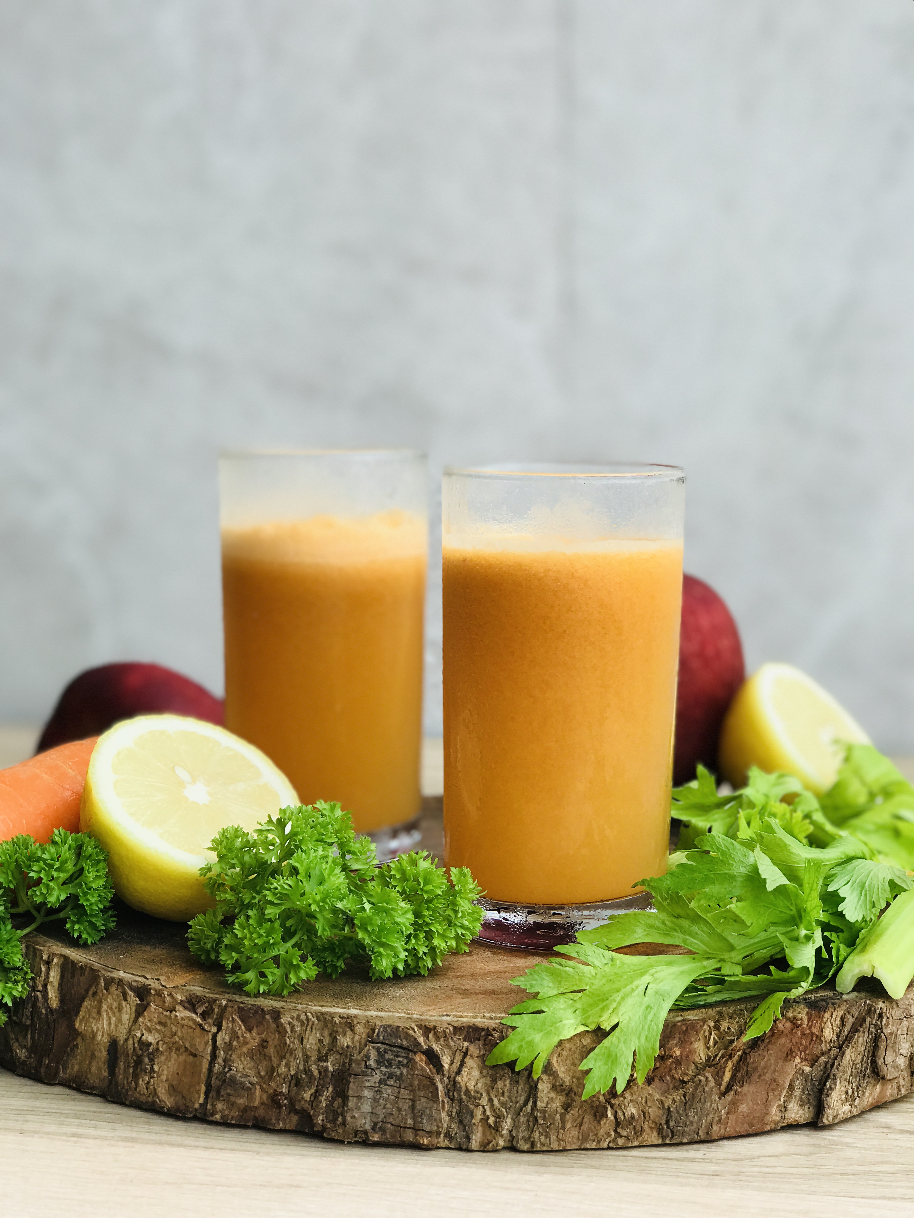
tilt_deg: -5.9
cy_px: 609
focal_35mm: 57
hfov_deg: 25.7
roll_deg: +0.9
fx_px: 2007
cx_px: 457
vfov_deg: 33.8
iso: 32
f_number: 2.8
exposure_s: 1/120
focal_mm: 6.6
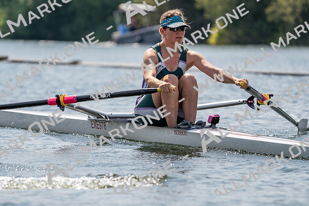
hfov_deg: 6.7
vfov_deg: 4.5
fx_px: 2653
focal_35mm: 309
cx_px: 154
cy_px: 103
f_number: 6.3
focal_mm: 309
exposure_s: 1/1600
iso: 160
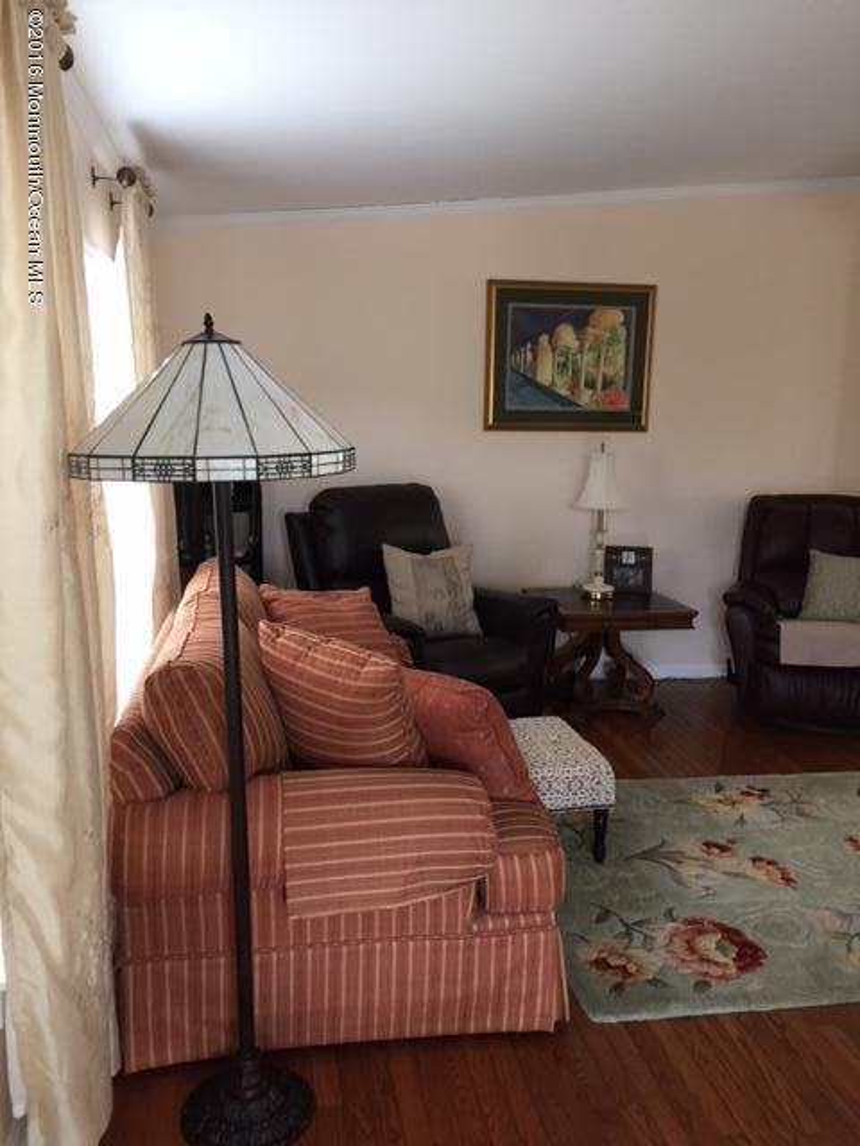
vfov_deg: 61.7
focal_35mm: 29
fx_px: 961
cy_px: 573
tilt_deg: -9.3
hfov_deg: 48.2
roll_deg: -1.4
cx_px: 430
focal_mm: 4.15
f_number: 2.2
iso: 100
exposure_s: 1/30
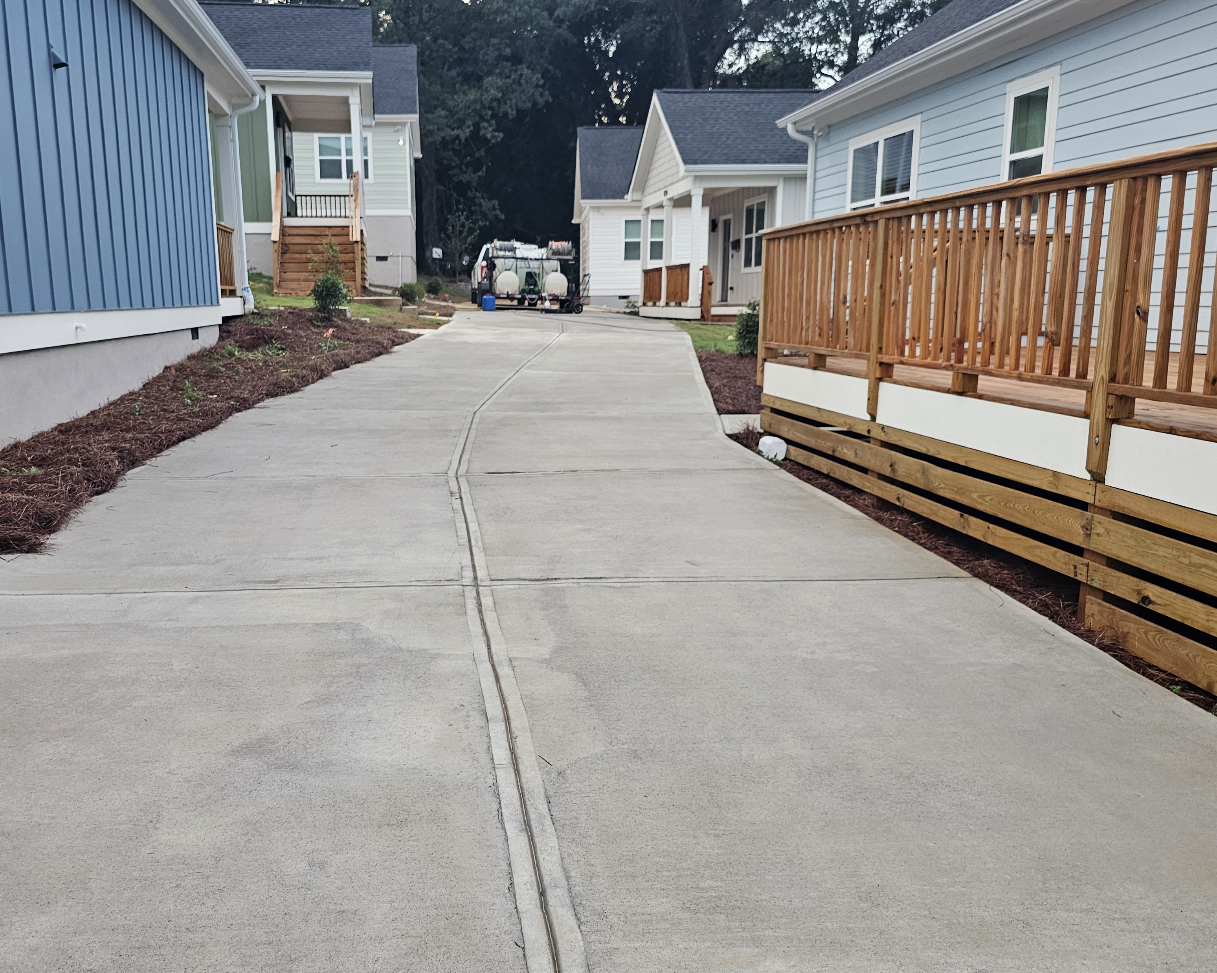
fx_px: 1044
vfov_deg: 50.0
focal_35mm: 29
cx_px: 533
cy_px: 484
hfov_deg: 60.3
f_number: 1.7
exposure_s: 1/180
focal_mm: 6.3
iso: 125
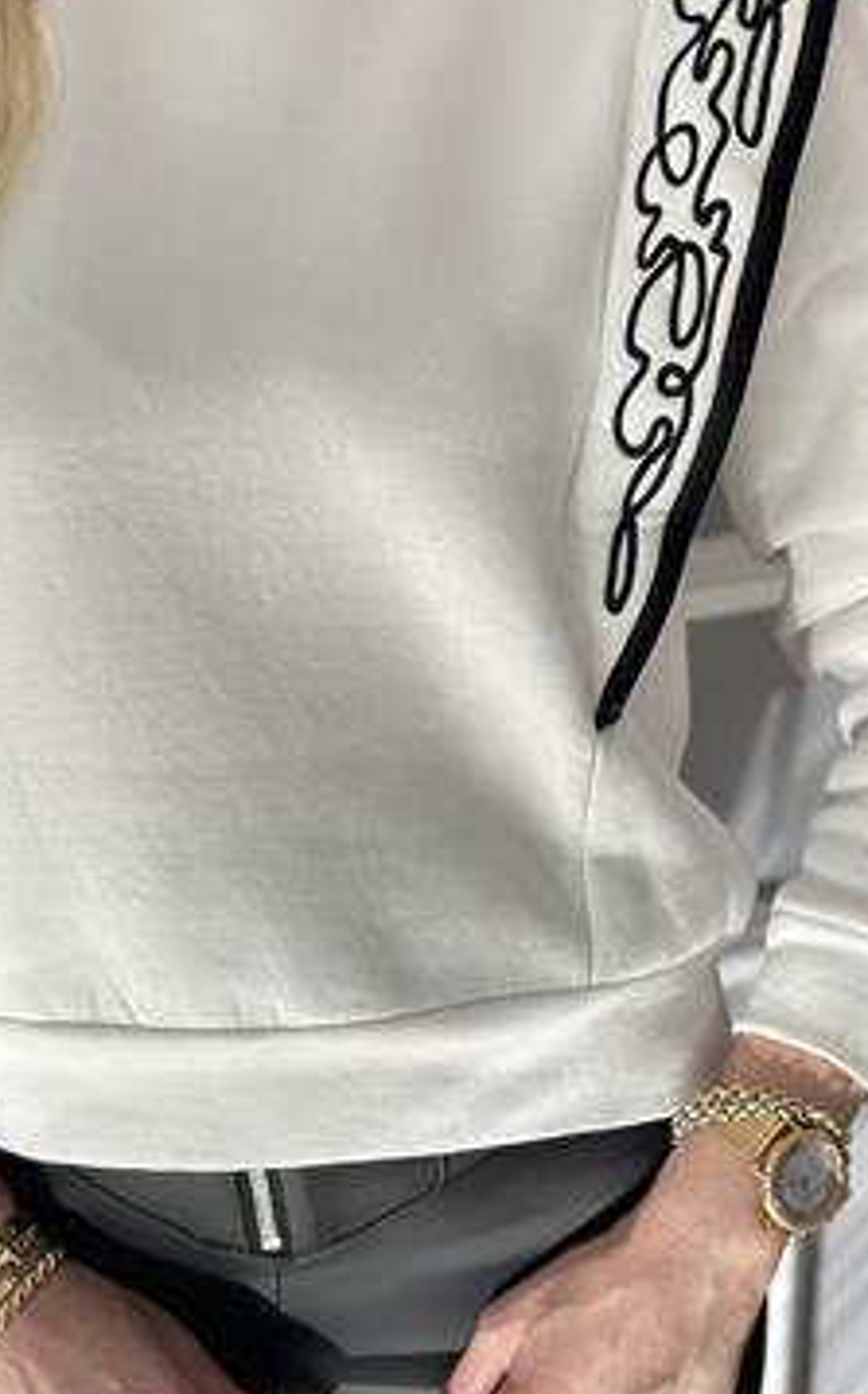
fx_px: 2808
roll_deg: -2.9
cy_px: 522
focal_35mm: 74
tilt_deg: -14.6
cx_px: 611
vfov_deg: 27.8
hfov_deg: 17.5
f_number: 1.78
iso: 80
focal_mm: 6.86
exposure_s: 1/419
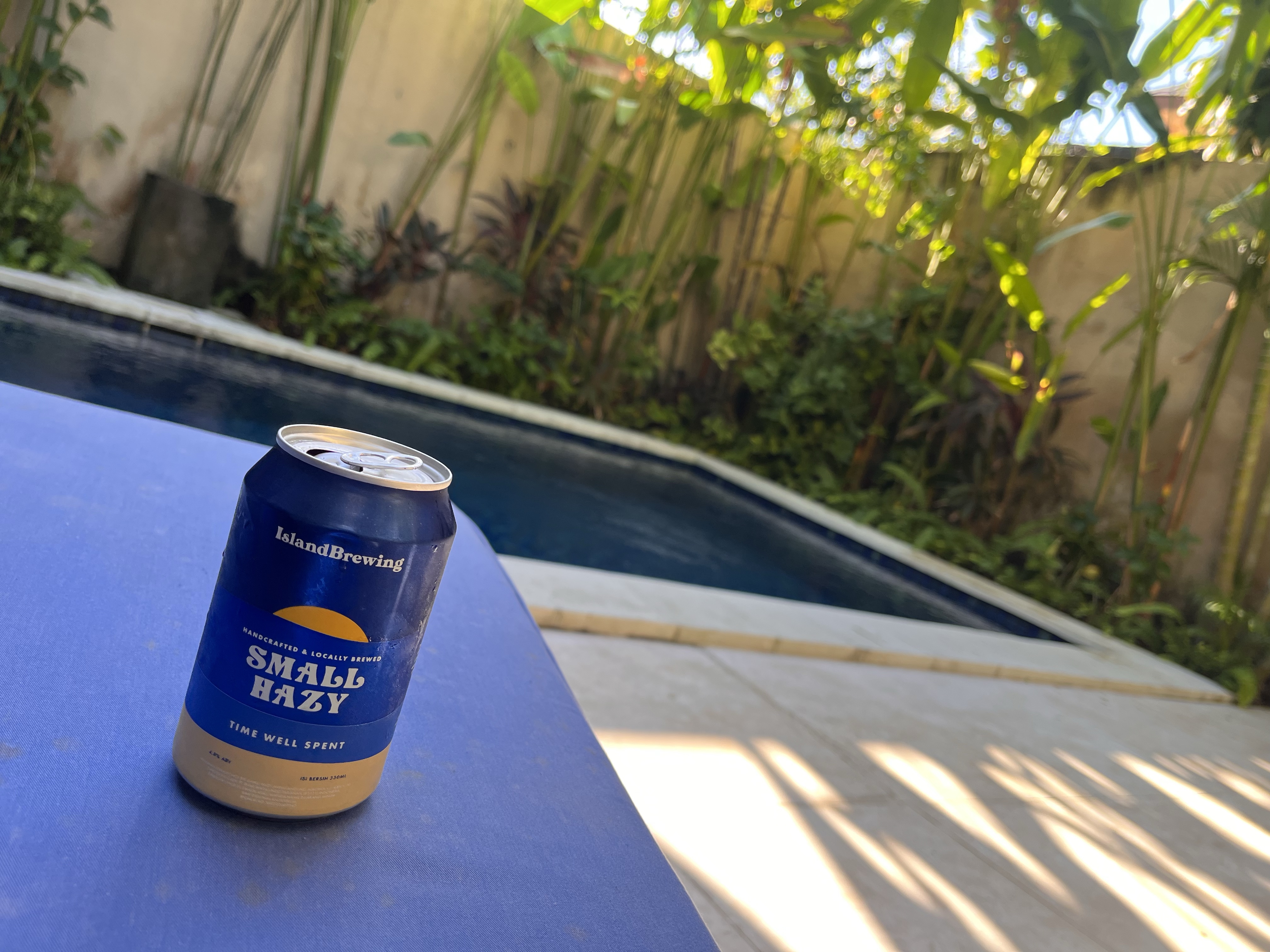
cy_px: 476
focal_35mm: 26
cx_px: 635
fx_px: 954
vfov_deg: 53.1
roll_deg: -18.4
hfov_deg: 67.3
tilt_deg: -7.6
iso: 50
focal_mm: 5.1
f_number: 1.6
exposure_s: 1/221
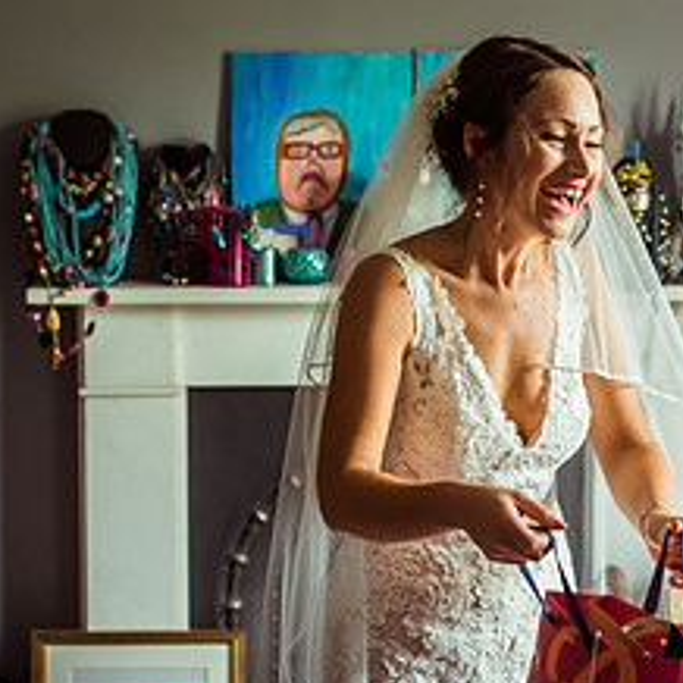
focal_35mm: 76
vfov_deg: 22.7
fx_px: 1697
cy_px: 222
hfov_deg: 22.8
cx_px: 339
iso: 800
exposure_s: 1/125
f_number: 3.2
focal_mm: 30
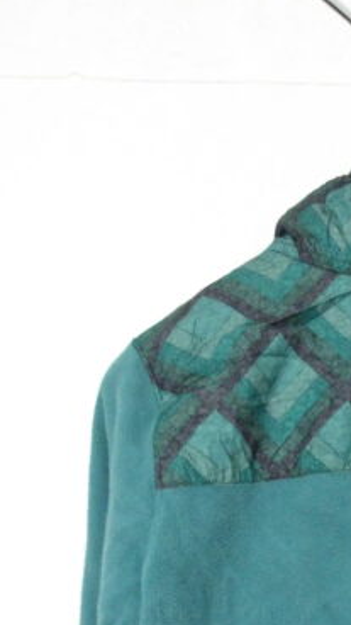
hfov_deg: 18.1
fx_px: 1059
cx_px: 387
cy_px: 659
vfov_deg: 30.0
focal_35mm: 64
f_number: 3
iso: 775
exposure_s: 1/60
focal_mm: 4.9
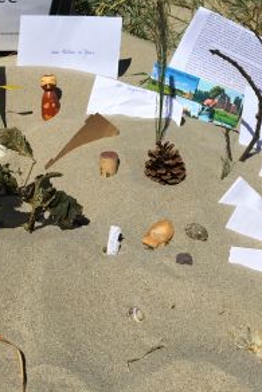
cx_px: 132
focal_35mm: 66
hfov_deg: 20.6
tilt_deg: -19.8
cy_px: -35
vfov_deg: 27.9
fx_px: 720
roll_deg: +2.2
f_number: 2.2
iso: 25
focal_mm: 4.15
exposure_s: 1/5128
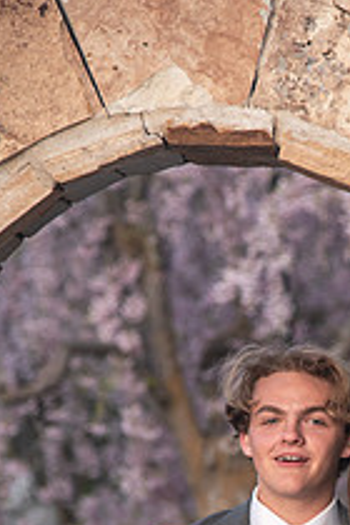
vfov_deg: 8.0
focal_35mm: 257
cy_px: 500
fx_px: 3748
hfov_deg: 5.3
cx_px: 362
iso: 500
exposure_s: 1/125
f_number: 4.5
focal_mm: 120
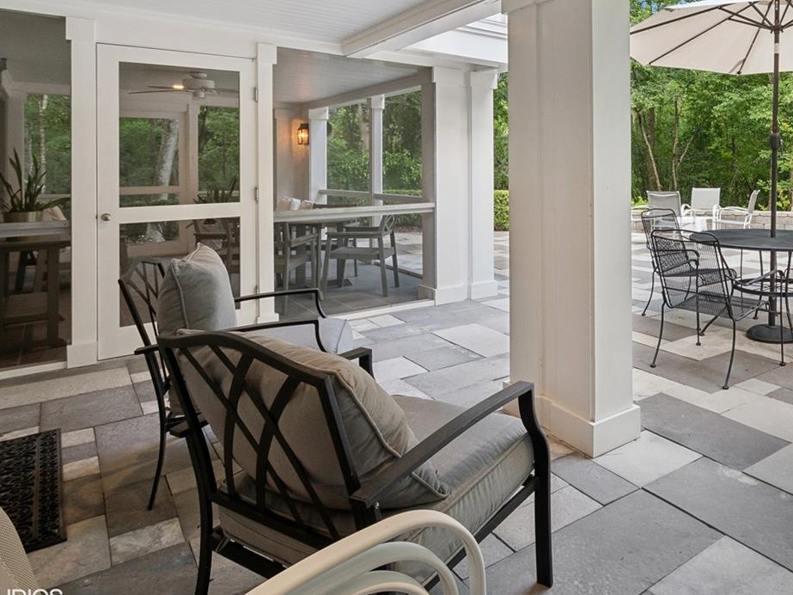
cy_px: 153
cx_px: 578
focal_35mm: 25
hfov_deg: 65.8
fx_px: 573
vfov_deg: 52.6
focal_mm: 10
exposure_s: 1/20
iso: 200
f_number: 8
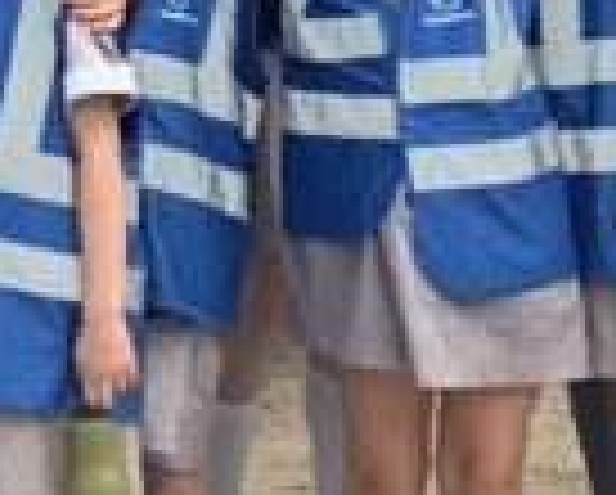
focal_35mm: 226
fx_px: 4126
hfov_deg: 8.4
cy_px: -58
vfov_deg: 6.8
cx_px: -198
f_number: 2.4
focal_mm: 3.3
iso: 25
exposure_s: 1/582
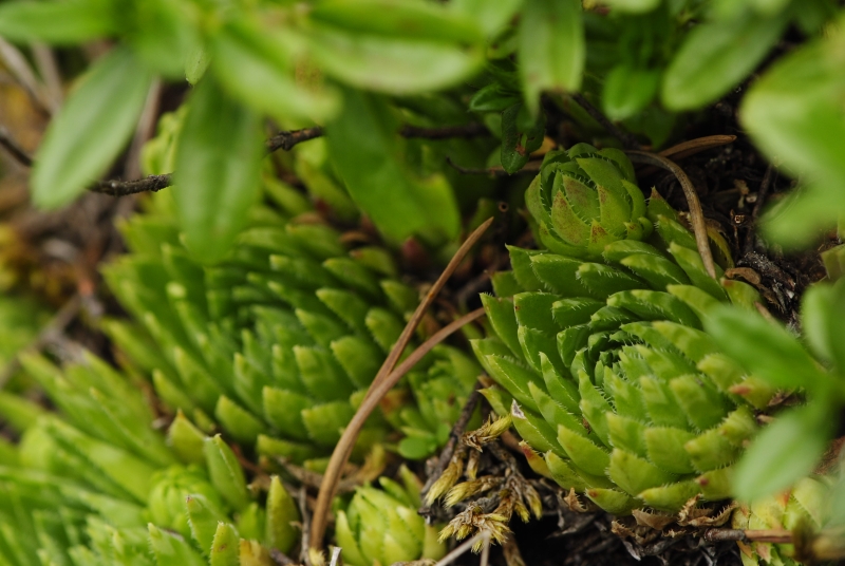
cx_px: 422
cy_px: 283
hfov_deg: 16.0
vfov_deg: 10.8
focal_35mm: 128
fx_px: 2997
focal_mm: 85
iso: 200
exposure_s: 1/125
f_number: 6.3
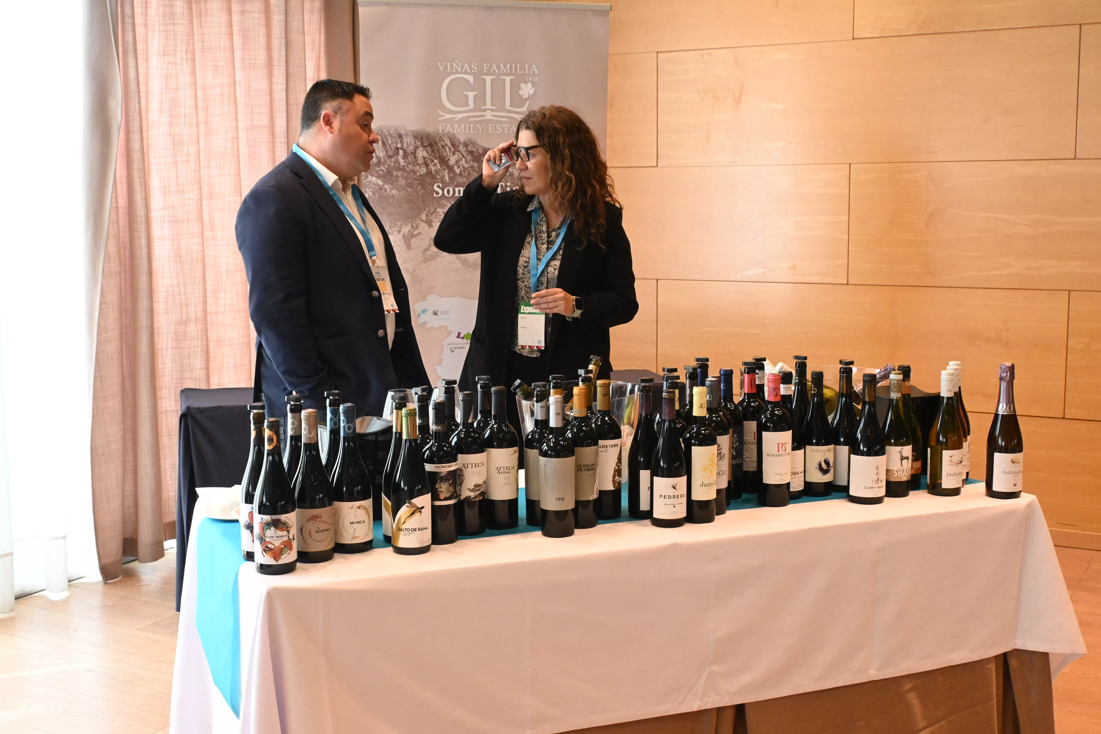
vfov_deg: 32.4
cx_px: 550
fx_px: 1261
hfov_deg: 47.2
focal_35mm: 41
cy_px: 367
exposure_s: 1/200
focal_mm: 27.5
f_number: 7.1
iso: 3200
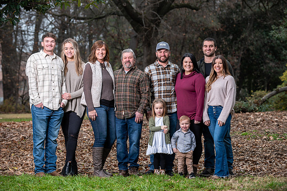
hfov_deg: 17.6
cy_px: 96
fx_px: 925
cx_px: 144
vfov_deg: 11.8
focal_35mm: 116
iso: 200
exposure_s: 1/125
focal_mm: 116
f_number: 4
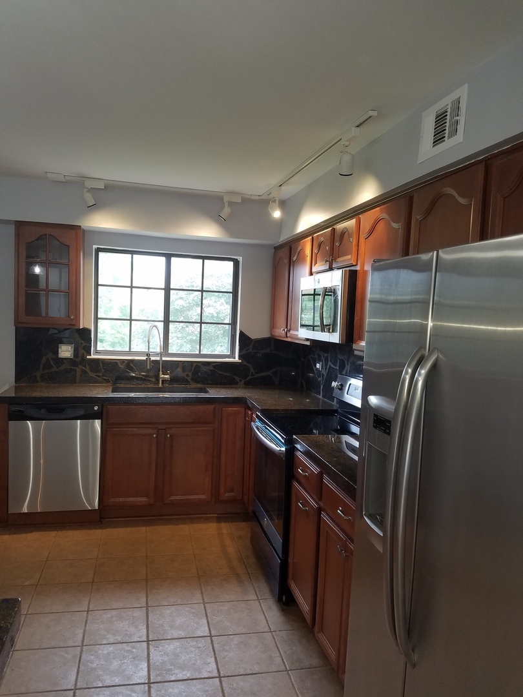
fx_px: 524
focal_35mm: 26
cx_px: 262
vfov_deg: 67.3
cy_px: 348
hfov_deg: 53.1
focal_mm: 4.2
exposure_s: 1/60
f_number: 1.7
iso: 80
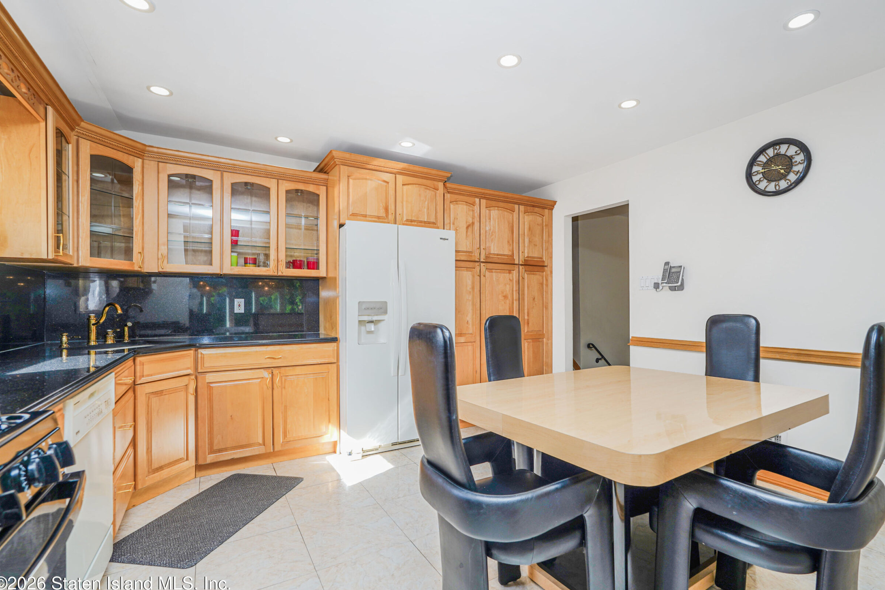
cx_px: 463
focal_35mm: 17
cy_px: 299
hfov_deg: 93.2
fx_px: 418
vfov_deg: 70.5
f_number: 5
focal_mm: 16
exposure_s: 1/50
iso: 64
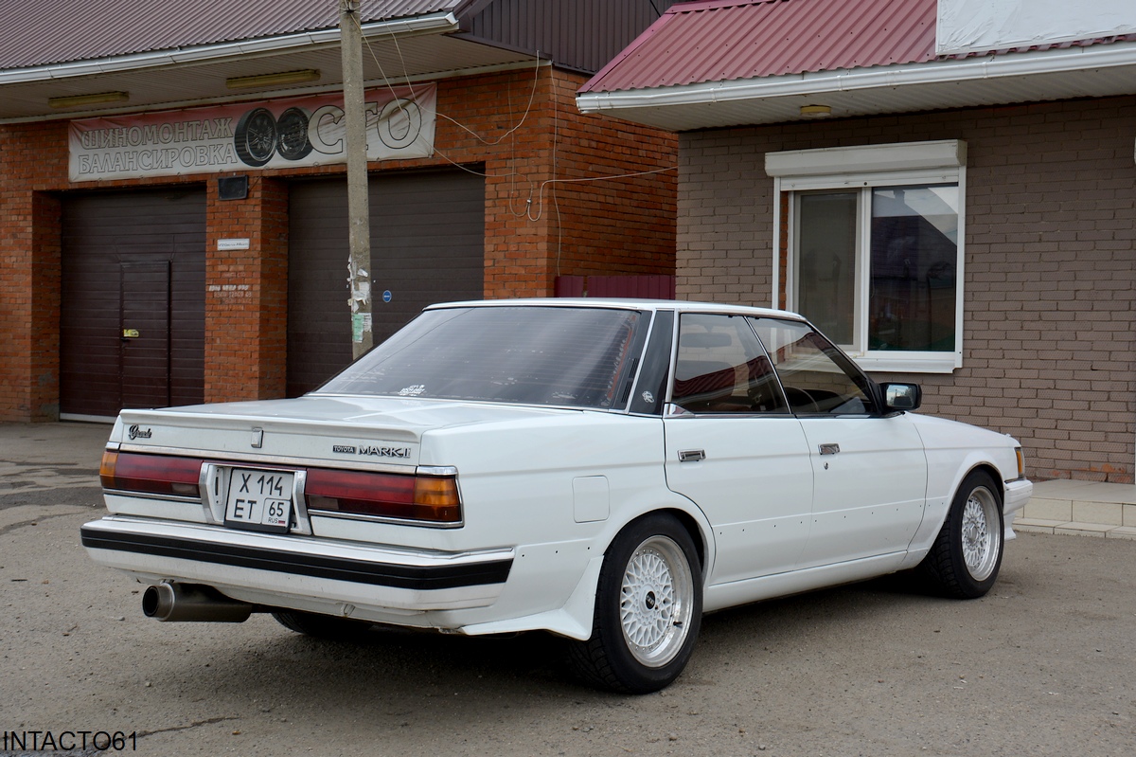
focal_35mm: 48
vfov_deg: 28.1
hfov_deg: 41.1
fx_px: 1514
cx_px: 568
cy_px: 378
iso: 180
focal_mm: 32
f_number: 8
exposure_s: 1/250
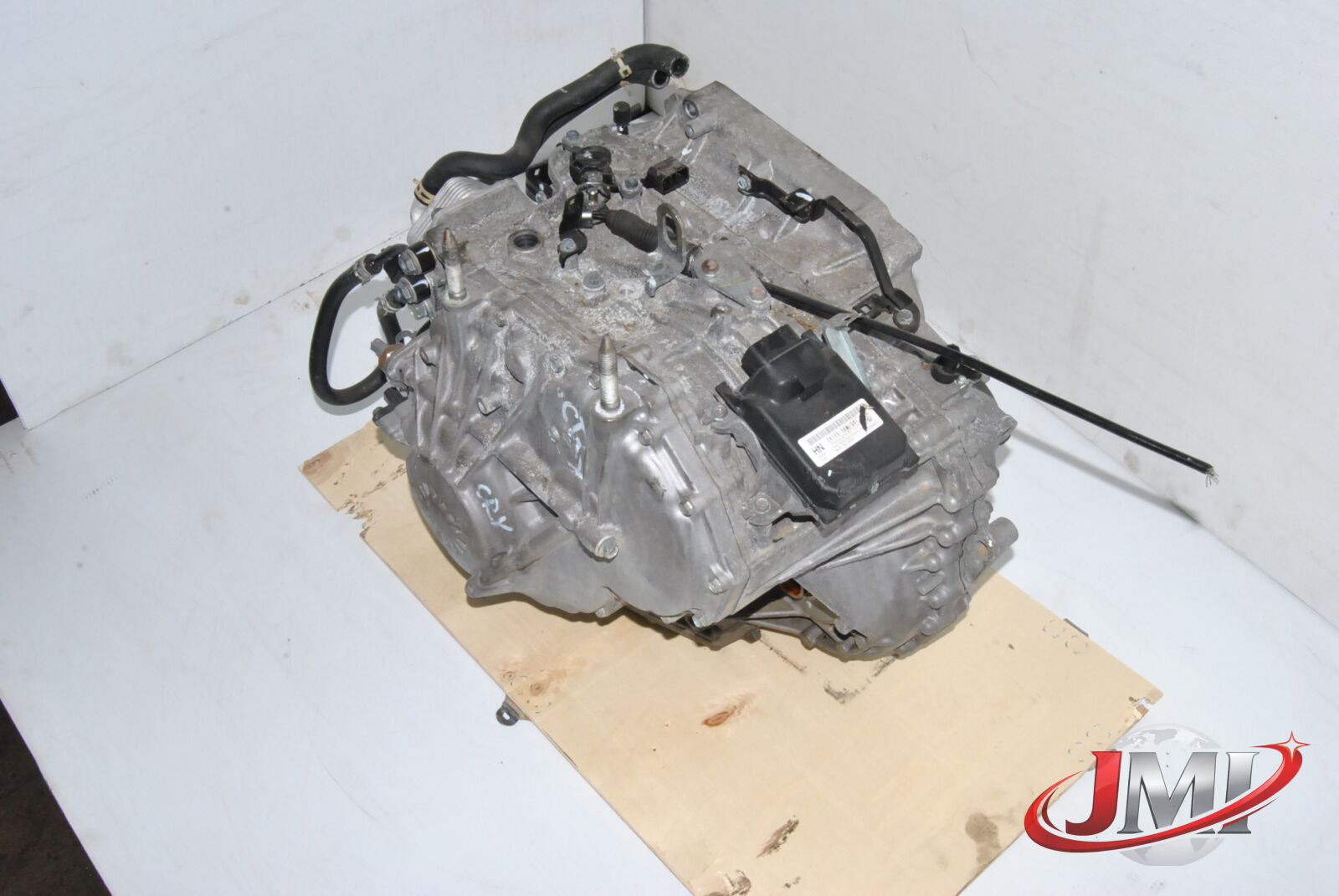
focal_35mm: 36
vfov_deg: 37.0
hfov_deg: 53.1
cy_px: 448
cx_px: 670
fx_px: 1341
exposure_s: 1/200
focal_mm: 24
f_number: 20
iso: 800
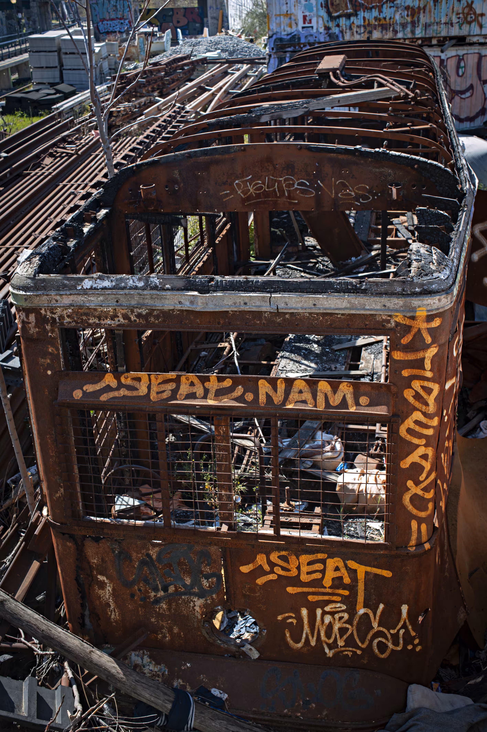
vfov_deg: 54.5
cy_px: 366
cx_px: 244
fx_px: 711
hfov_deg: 37.8
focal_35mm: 35
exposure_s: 1/640
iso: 640
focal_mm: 35
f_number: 8
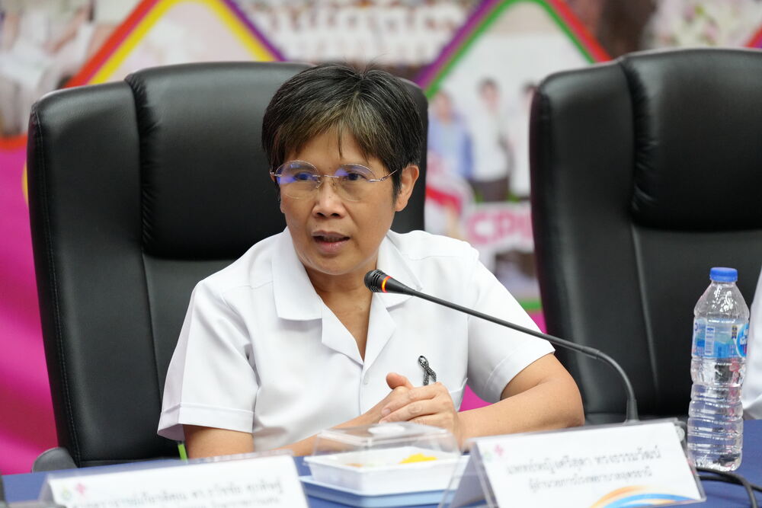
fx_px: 4234
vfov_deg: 6.9
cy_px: 254
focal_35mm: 200
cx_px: 381
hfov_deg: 10.3
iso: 5000
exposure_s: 1/200
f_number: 4
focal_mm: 200
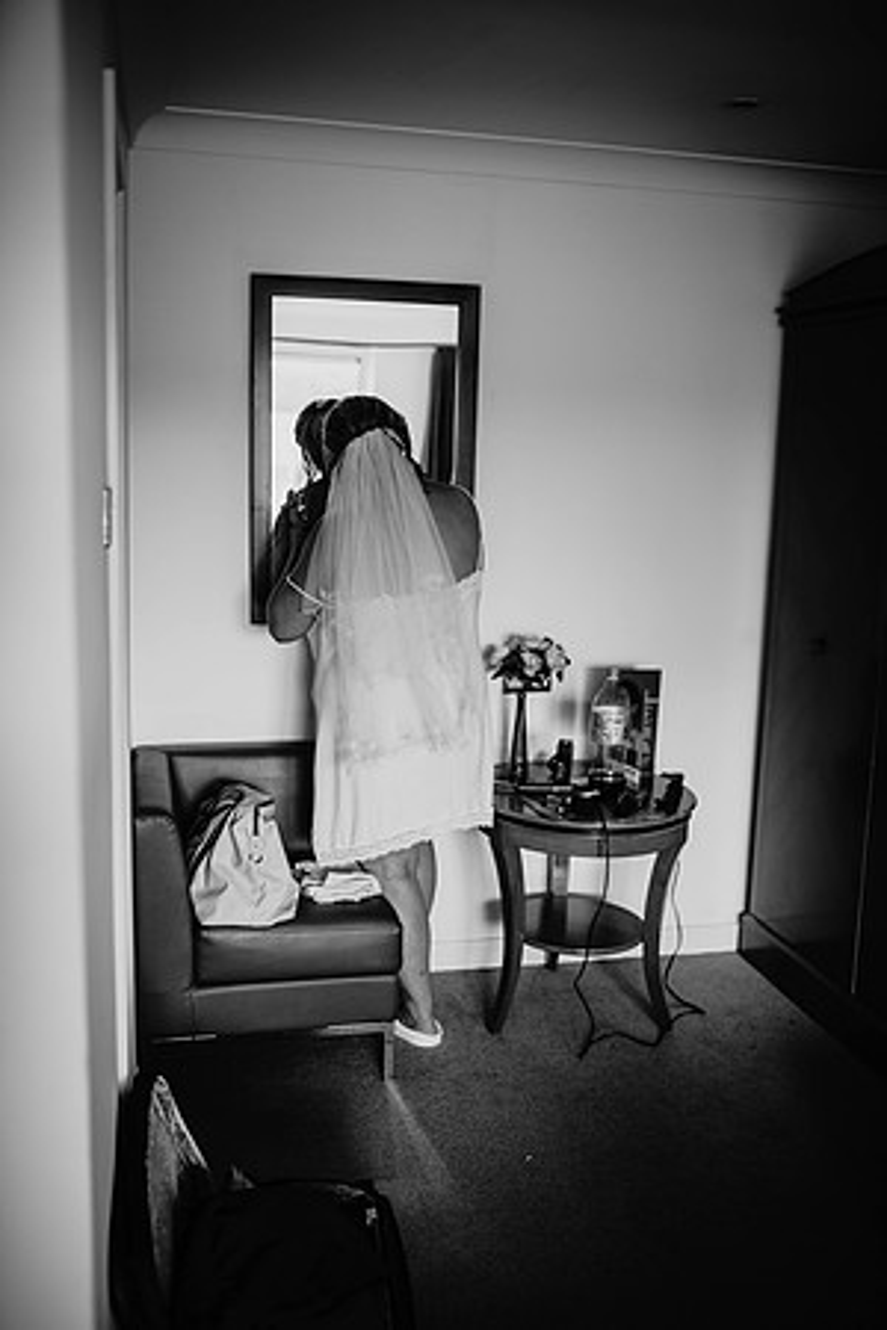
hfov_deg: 37.9
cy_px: 665
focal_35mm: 35
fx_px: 1293
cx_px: 444
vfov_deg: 54.4
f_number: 2
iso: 400
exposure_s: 1/320
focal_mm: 35
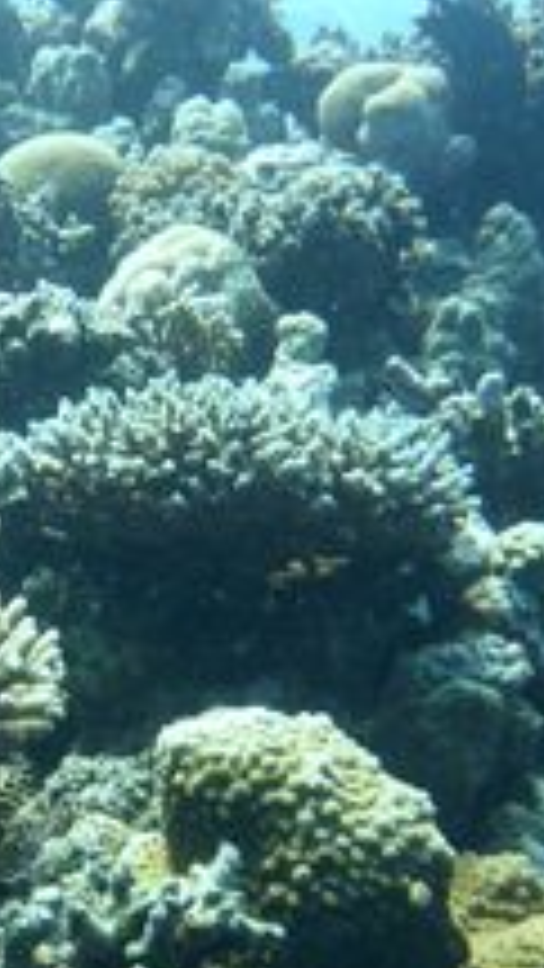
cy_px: 603
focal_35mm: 78
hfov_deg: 15.0
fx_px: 1999
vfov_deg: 27.1
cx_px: -94
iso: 100
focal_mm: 4.3
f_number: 3.3
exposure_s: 1/160
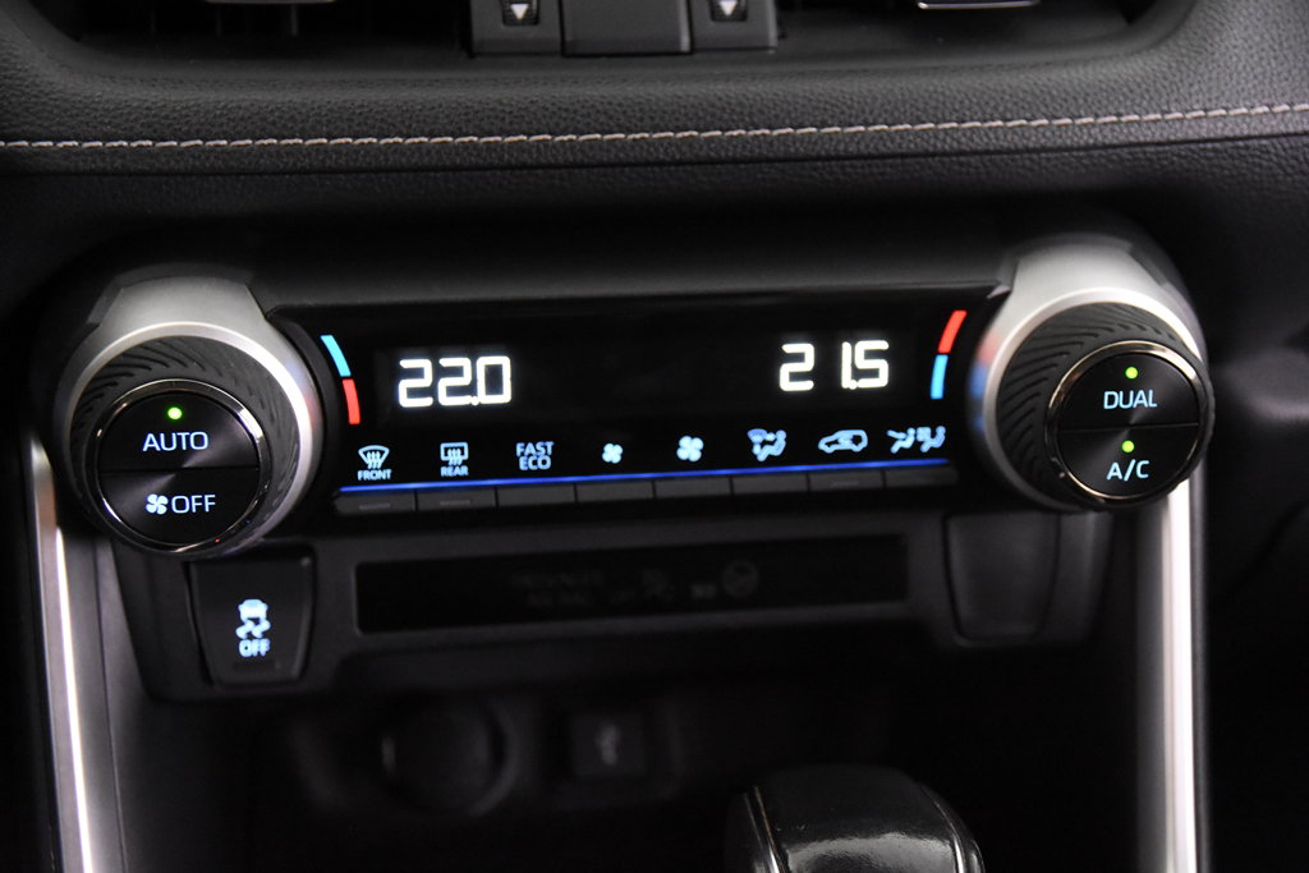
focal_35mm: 57
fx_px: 2073
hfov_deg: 35.0
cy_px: 436
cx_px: 654
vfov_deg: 23.8
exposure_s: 1/60
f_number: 3.5
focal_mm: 38
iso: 6400
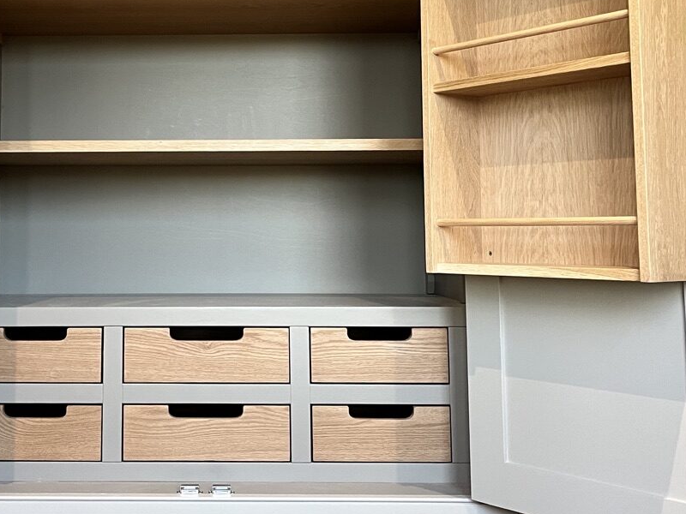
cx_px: 197
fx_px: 1031
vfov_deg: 27.6
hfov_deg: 36.2
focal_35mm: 52
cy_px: 126
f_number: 1.6
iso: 160
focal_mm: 5.1
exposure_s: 1/60
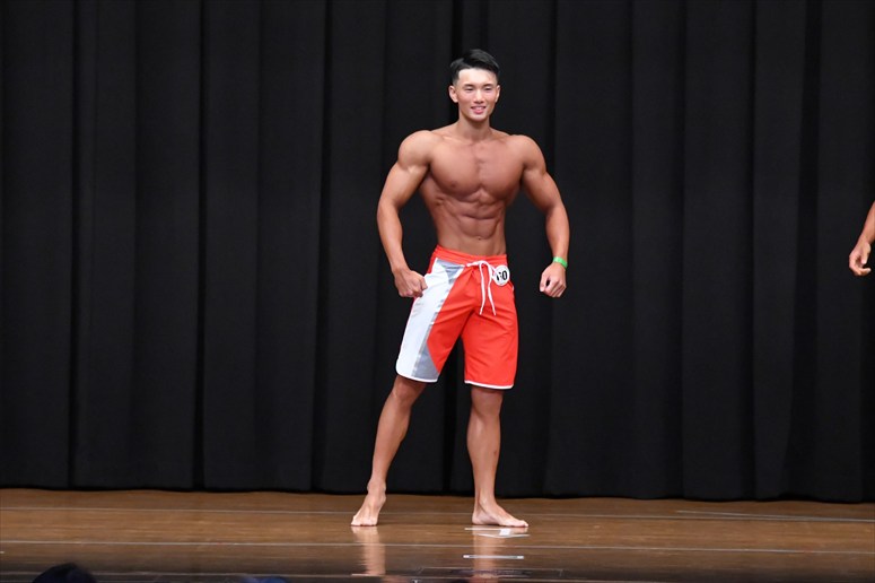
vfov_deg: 6.1
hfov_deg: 9.2
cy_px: 292
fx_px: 5466
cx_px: 438
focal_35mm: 225
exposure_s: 1/400
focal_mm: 150
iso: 8000
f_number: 5.6
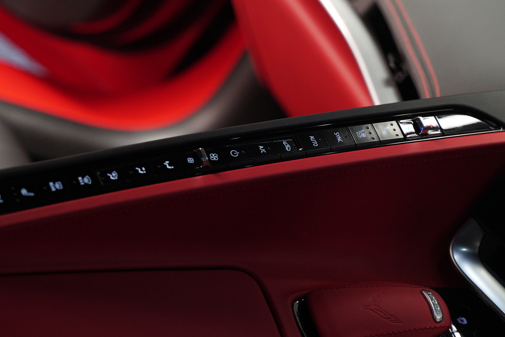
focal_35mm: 112
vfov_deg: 12.2
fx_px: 1571
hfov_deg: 18.3
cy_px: 168
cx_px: 252
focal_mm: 75
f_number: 4
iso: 4000
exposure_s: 1/100
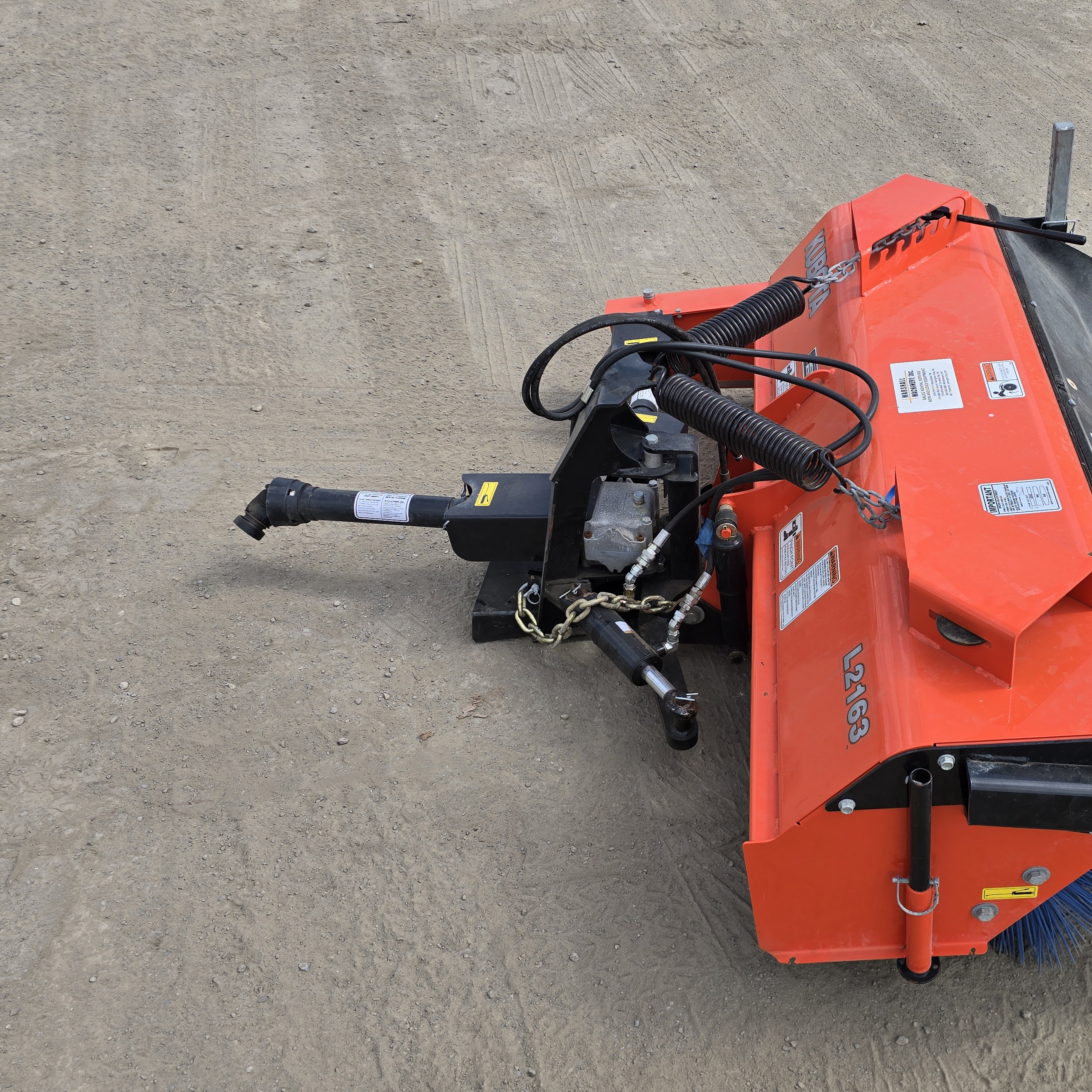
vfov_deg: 52.5
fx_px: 1106
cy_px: 581
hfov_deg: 50.8
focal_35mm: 31
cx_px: 792
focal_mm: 6.3
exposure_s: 1/694
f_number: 1.7
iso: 12
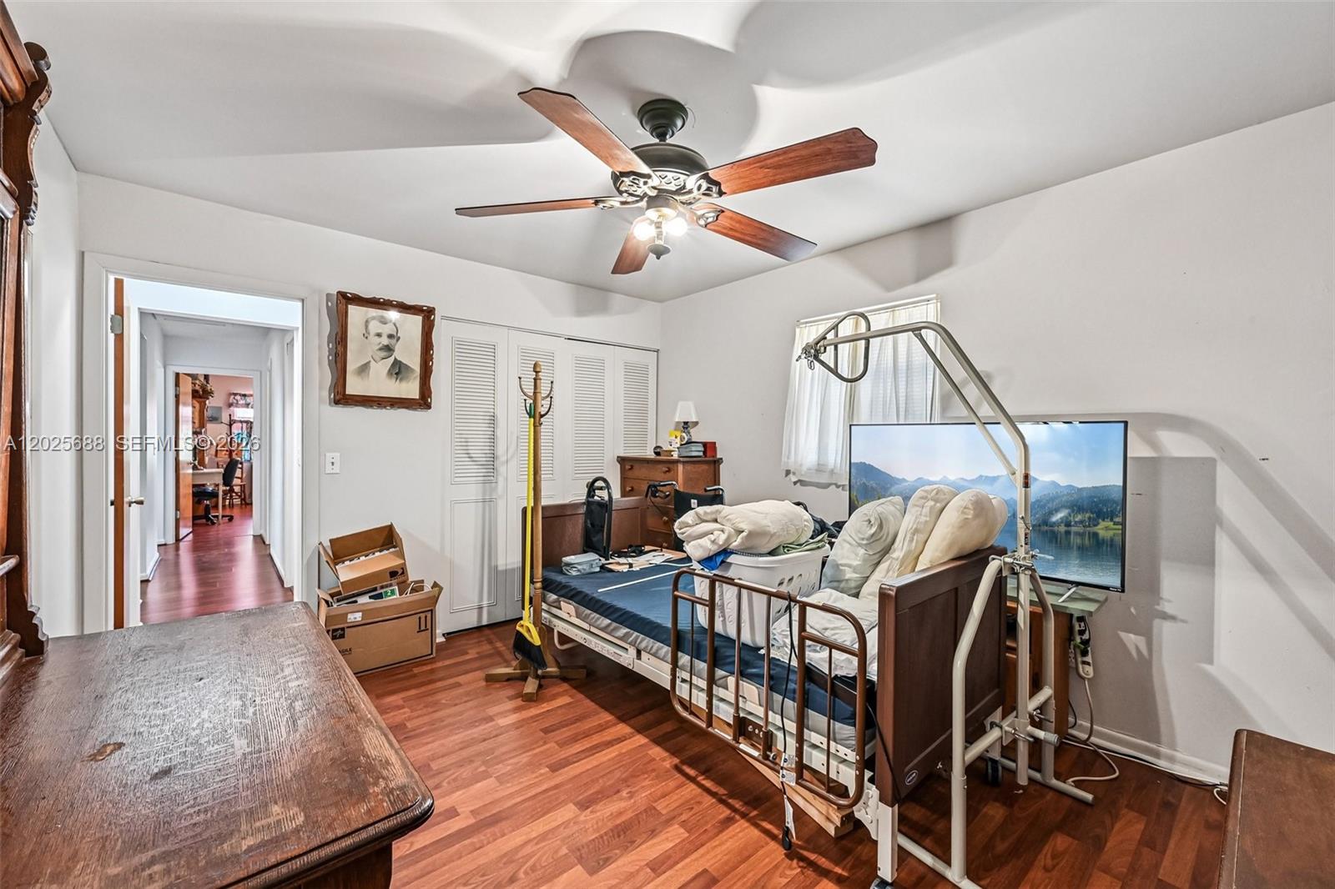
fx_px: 519
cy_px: 444
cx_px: 668
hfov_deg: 104.3
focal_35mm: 14
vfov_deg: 81.2
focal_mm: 14
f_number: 8
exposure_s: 1/25
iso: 2500
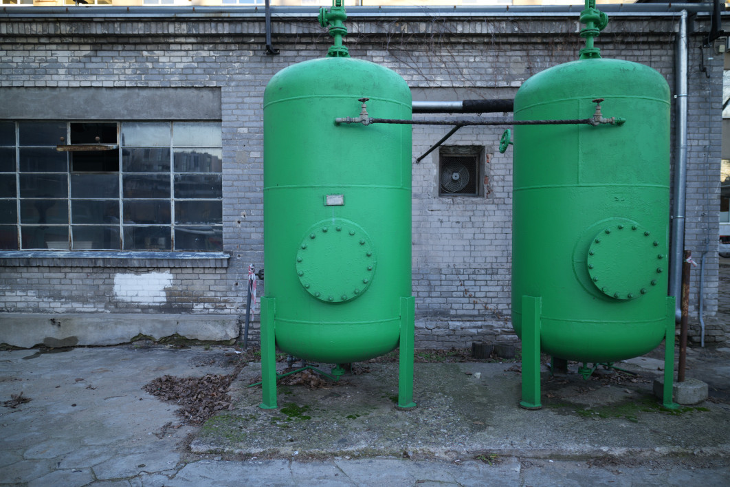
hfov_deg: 65.5
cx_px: 365
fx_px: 568
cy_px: 244
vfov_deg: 46.4
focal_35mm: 28
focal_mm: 28
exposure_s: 1/60
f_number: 3.5
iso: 125
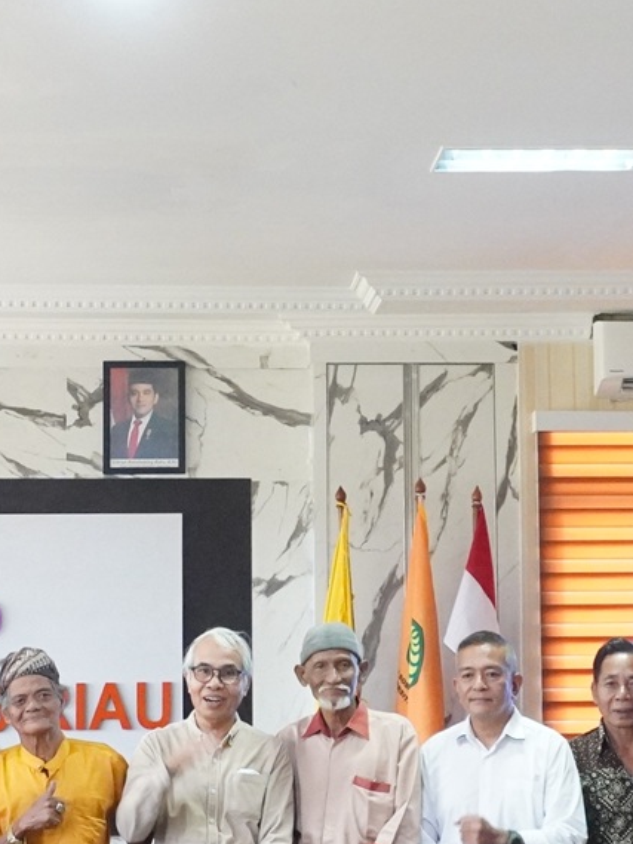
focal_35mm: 86
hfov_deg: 17.2
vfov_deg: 22.8
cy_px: 403
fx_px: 2096
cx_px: 388
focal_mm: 16
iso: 4000
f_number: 6.3
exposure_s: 1/40
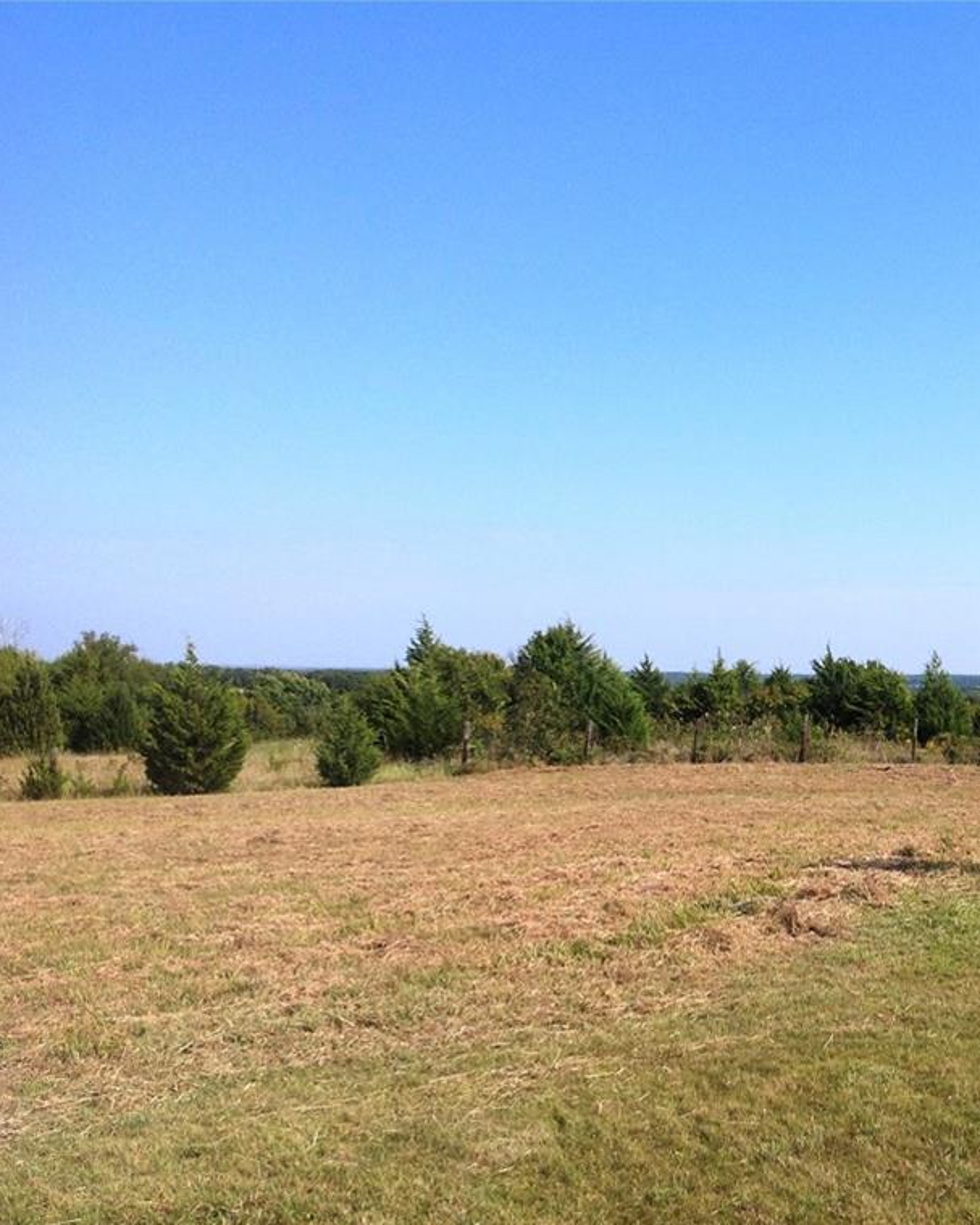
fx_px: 1668
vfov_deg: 40.3
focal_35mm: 46
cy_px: 615
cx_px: 798
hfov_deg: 31.8
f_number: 2.4
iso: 80
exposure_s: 1/1779
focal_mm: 4.28
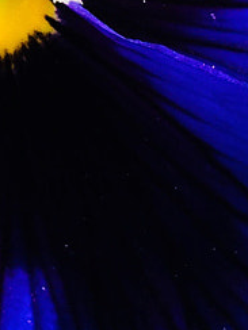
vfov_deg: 10.0
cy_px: -196
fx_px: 1815
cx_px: -56
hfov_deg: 7.7
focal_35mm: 190
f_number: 2.2
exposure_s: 1/718
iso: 25
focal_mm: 4.15
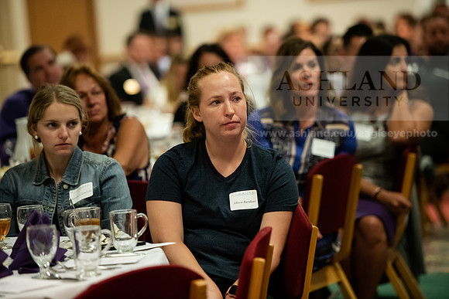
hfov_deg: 11.7
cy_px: 150
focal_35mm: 175
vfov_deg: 7.9
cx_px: 224
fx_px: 2183
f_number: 2.8
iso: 2500
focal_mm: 175
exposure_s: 1/200
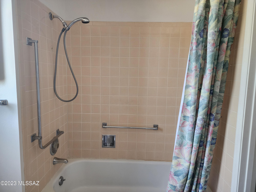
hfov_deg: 73.9
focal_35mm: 23
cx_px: 128
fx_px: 170
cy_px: 96
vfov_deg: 58.9
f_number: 1.8
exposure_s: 1/120
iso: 400
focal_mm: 6.4
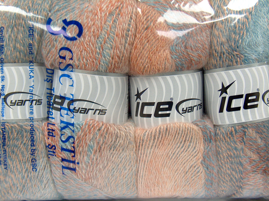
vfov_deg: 32.8
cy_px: 100
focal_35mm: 44
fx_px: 342
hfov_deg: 43.0
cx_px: 134
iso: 200
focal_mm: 8.96
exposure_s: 1/64.4
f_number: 2.8
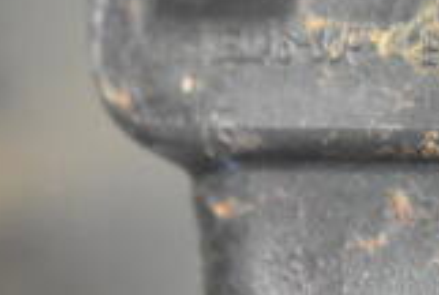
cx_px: 330
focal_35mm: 312
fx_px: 3810
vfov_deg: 4.4
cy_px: -253
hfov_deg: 6.6
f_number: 5.6
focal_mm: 55
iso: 4500
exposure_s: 1/100
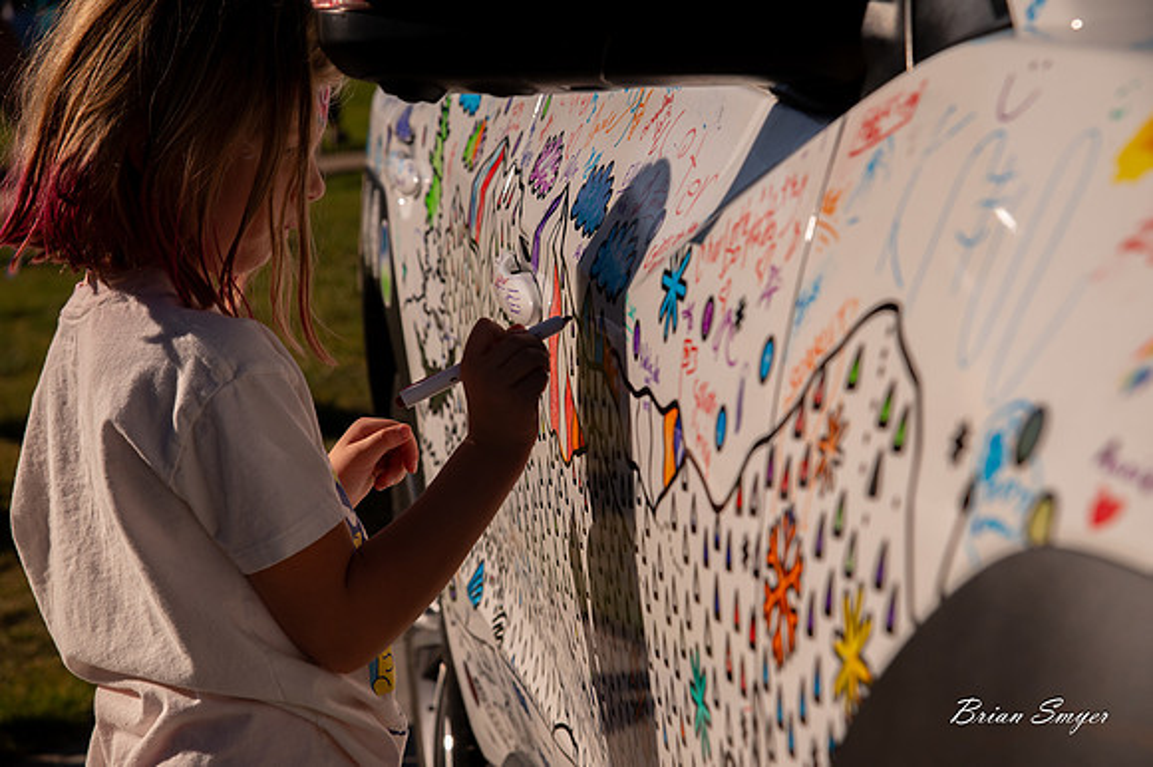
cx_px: 576
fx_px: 2945
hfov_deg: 22.2
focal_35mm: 92
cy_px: 384
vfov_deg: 14.8
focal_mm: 92
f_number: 8
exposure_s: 1/1000
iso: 200
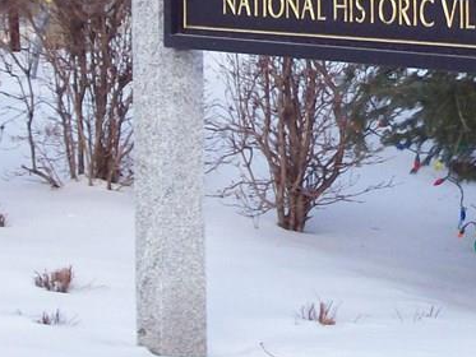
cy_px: -29
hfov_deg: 10.3
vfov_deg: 7.7
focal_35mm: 192
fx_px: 2641
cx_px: 336
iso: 80
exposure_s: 1/315
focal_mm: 11.6
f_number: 3.8
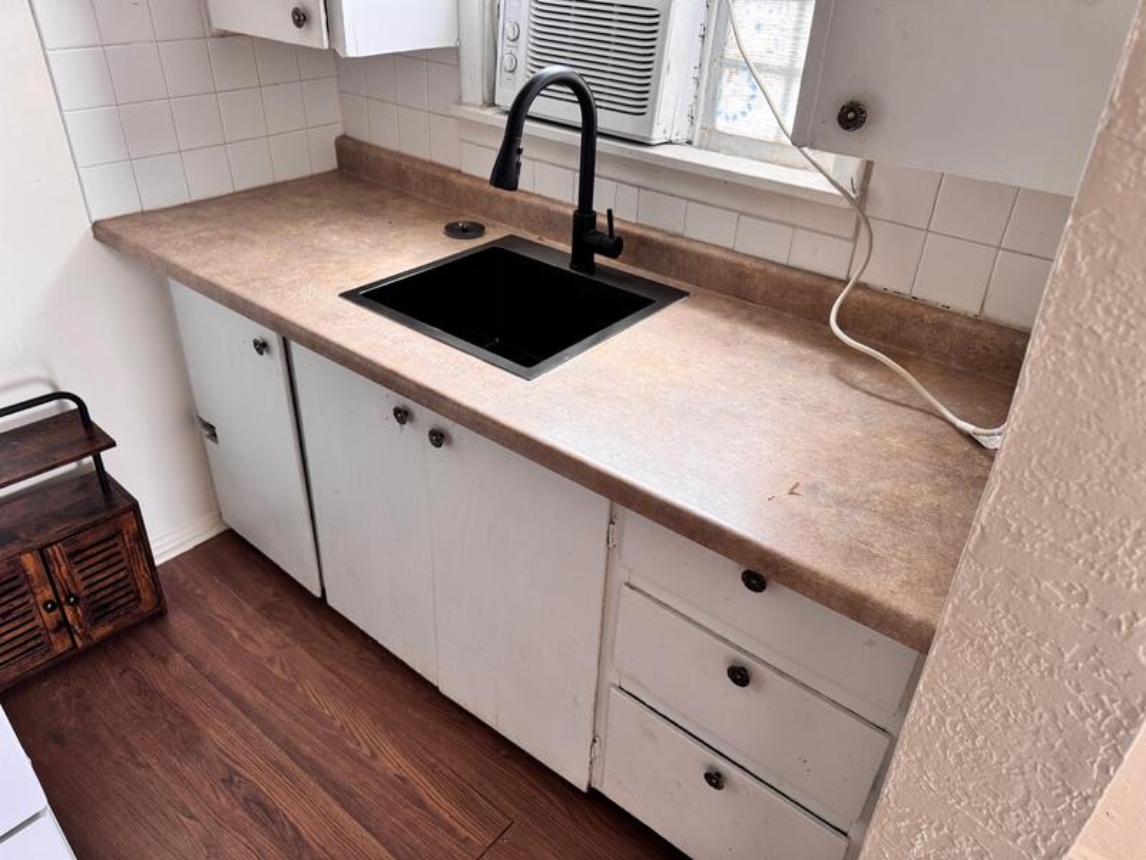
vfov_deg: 56.8
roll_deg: -2.2
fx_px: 795
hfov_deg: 71.6
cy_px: 430
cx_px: 573
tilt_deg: -32.6
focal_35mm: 24
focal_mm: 6.76
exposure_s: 1/121
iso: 160
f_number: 1.78
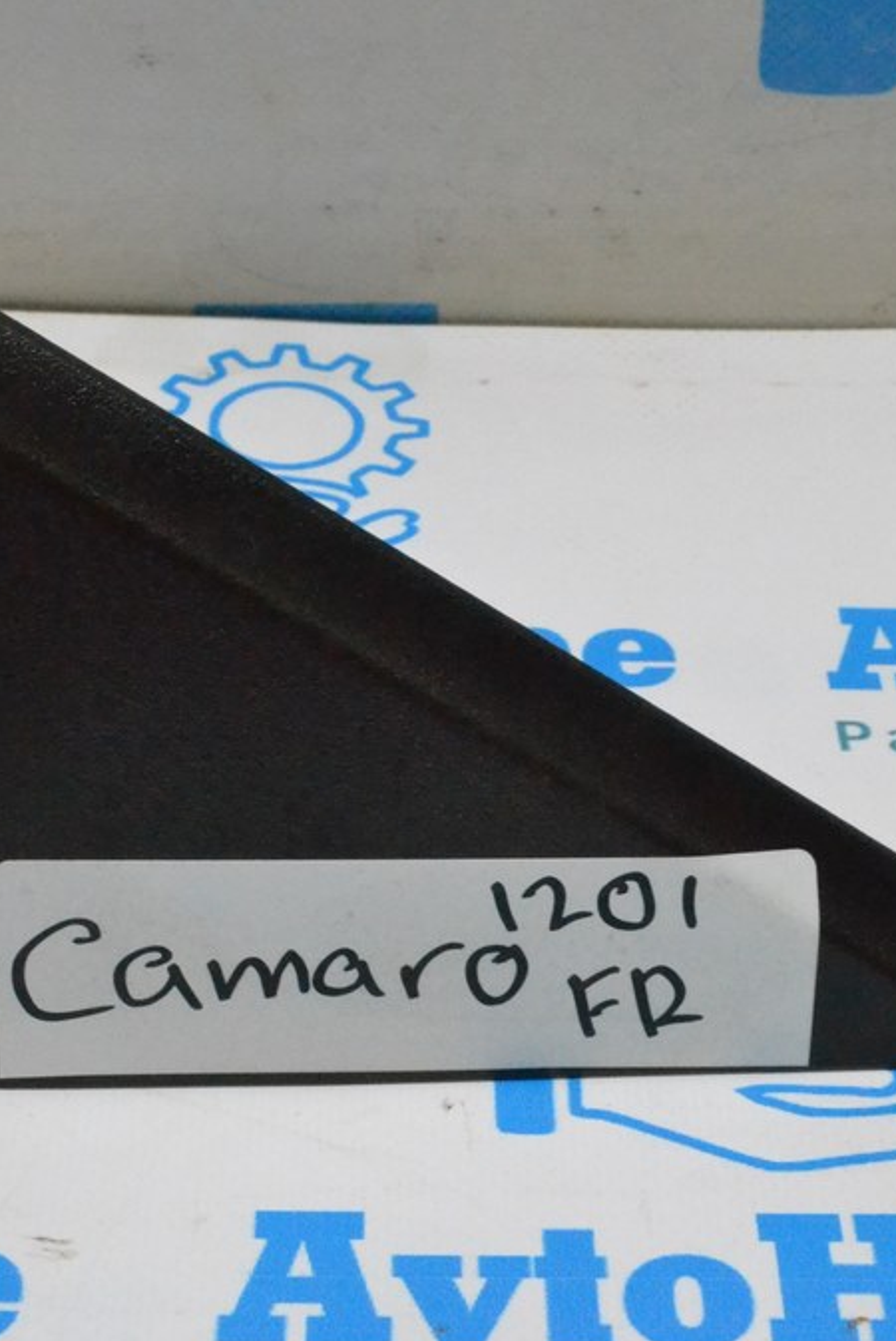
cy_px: 671
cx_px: 510
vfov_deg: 24.8
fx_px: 3058
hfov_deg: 16.7
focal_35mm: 82
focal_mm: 36
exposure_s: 1/125
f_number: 14
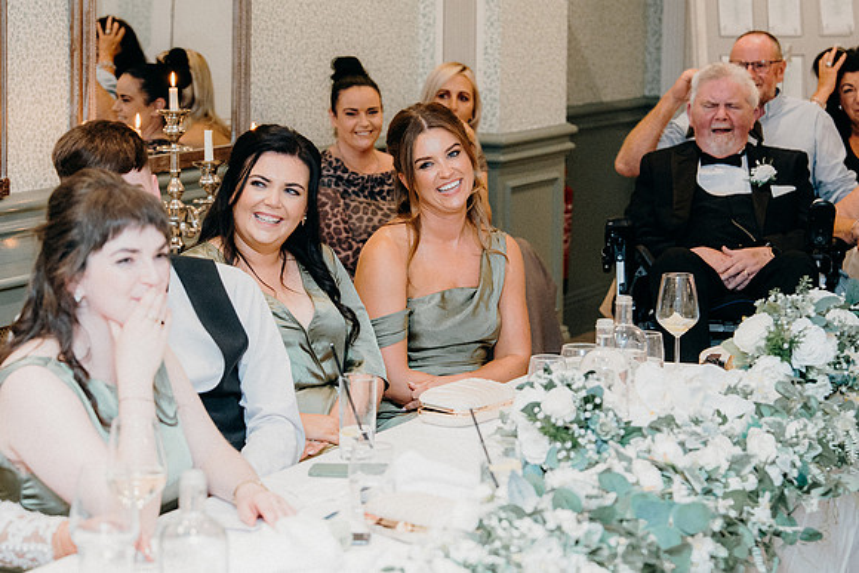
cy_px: 286
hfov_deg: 19.5
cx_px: 430
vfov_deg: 13.0
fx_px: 2506
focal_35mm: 105
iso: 2500
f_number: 3.5
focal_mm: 70
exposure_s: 1/160
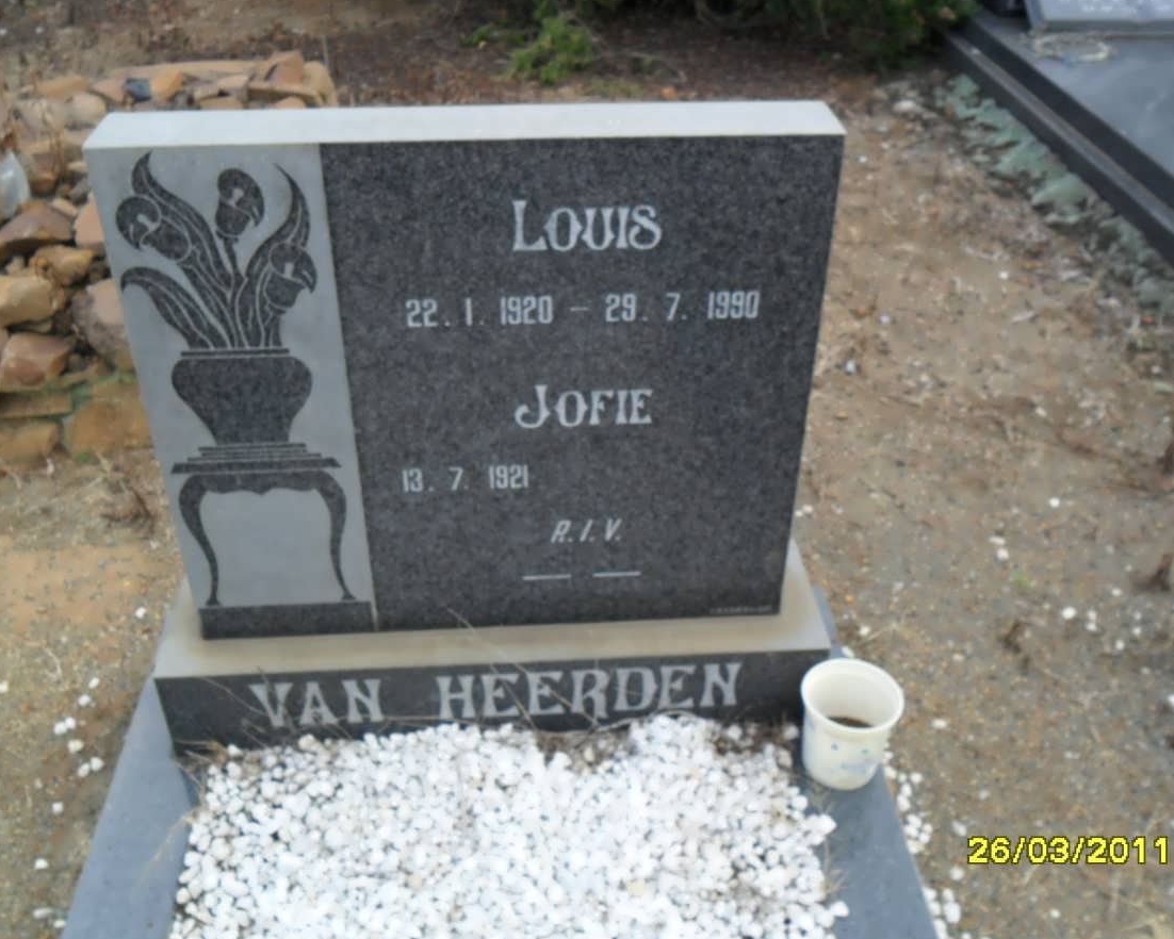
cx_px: 584
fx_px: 1182
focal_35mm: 34
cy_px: 463
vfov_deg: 43.4
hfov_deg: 52.8
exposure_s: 1/90
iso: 100
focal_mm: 5.7
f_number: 3.7
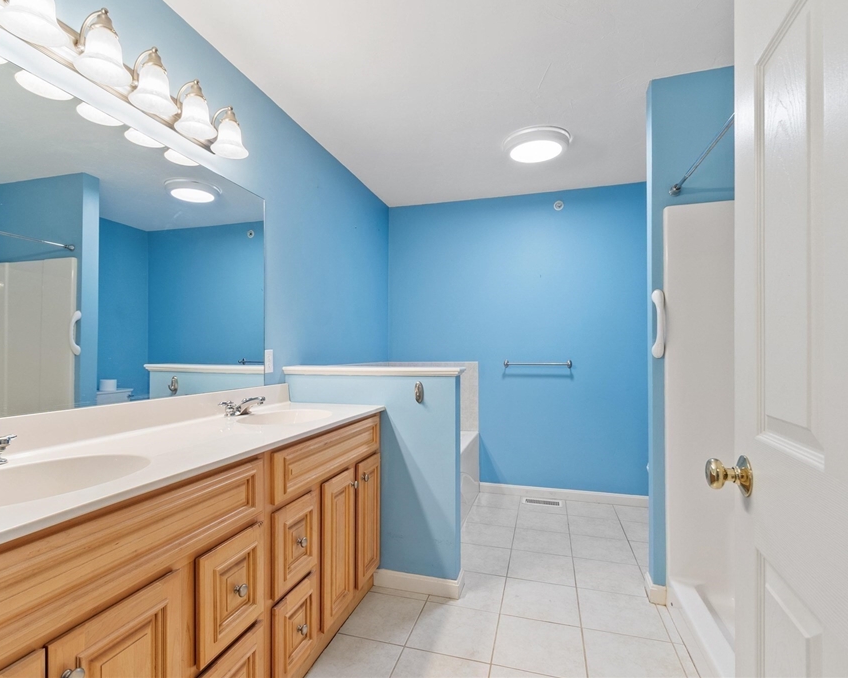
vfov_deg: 77.0
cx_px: 433
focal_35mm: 17
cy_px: 338
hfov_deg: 89.6
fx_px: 427
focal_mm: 10
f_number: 8
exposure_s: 1/2
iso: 320
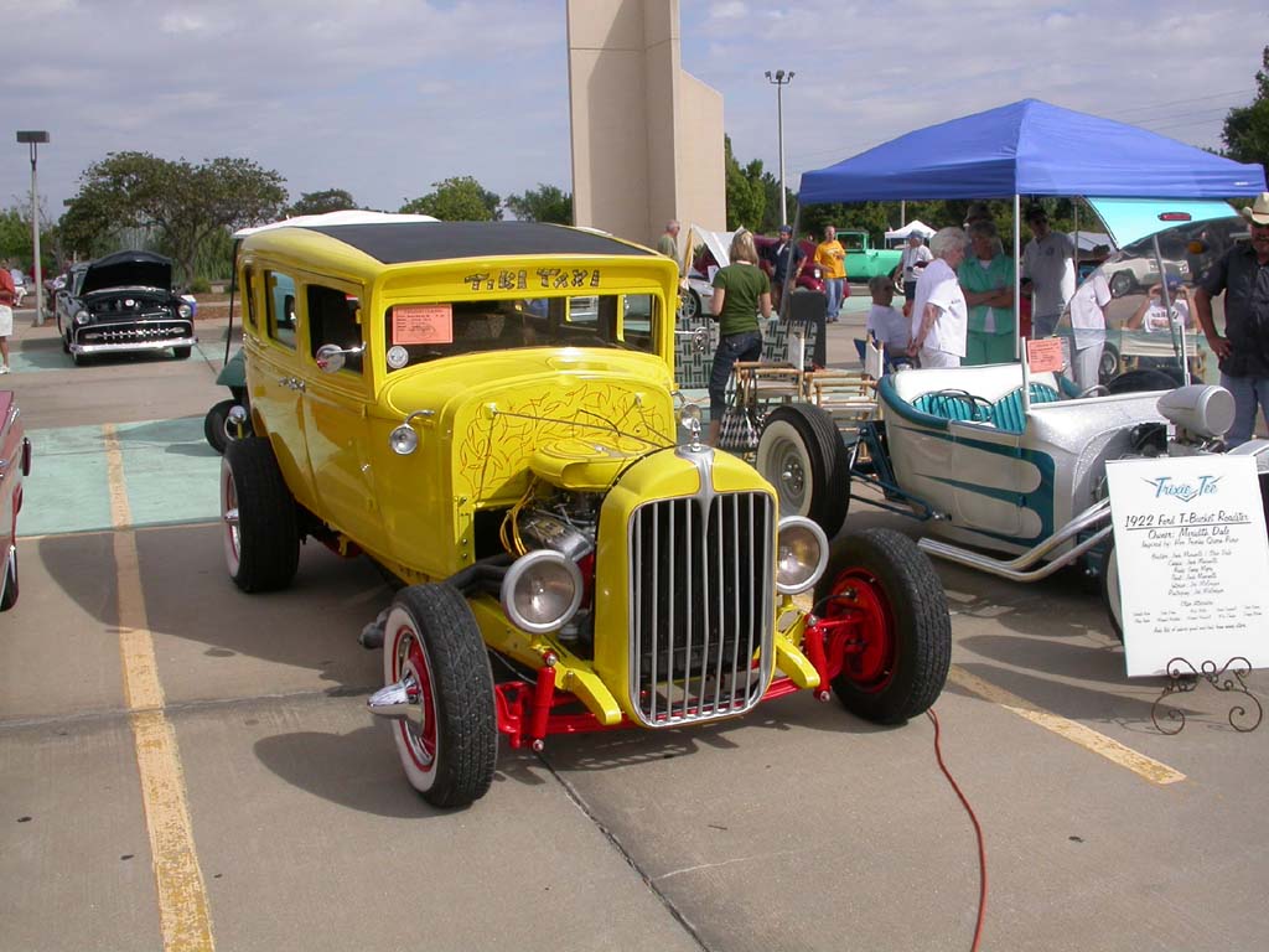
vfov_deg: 37.7
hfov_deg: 49.0
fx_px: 1393
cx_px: 634
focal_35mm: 38
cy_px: 476
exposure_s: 1/457
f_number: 7.5
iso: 100
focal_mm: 7.85
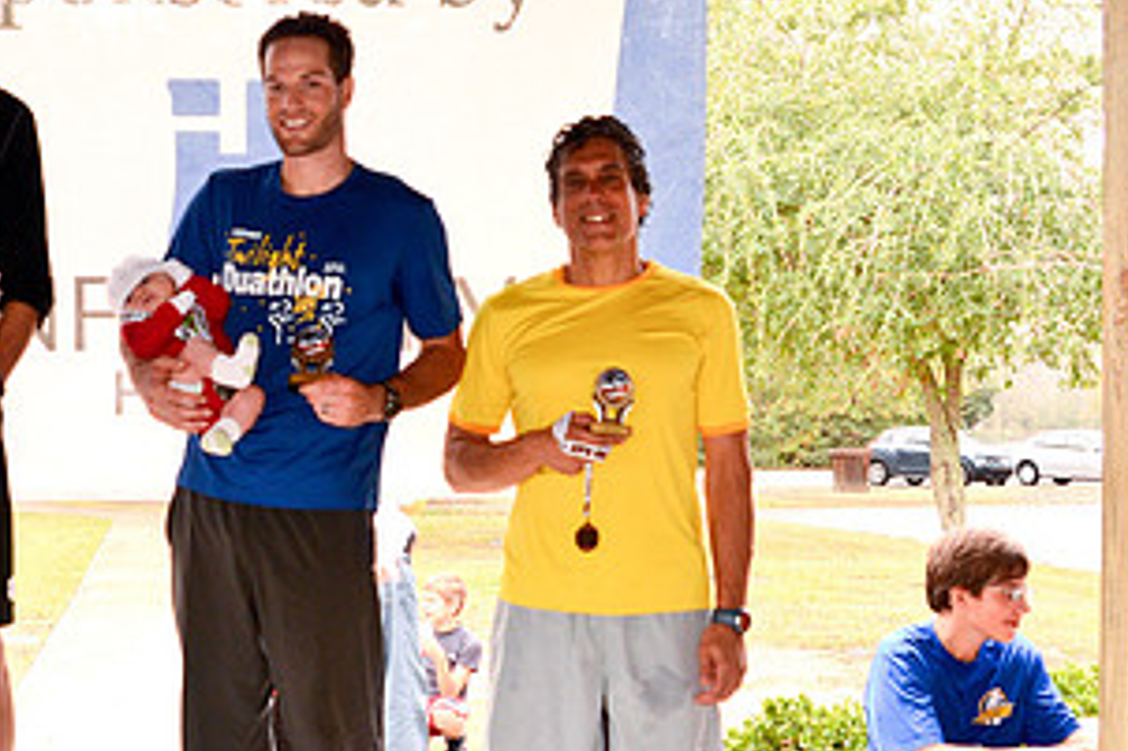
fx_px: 2161
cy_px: 486
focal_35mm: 69
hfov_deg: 28.7
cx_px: 239
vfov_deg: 19.7
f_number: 4.5
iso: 640
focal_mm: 24
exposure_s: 1/125
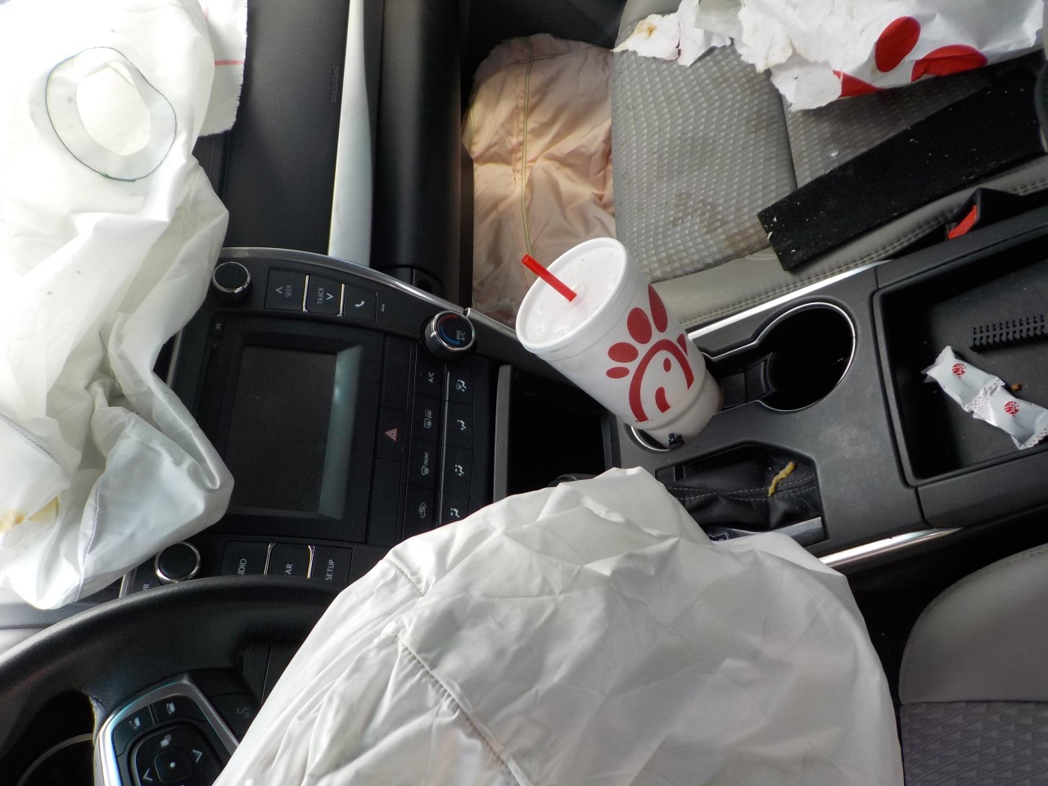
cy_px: 393
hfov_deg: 60.0
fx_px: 908
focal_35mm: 30
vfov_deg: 46.8
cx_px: 524
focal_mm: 4.1
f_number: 3.3
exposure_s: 1/100
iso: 125
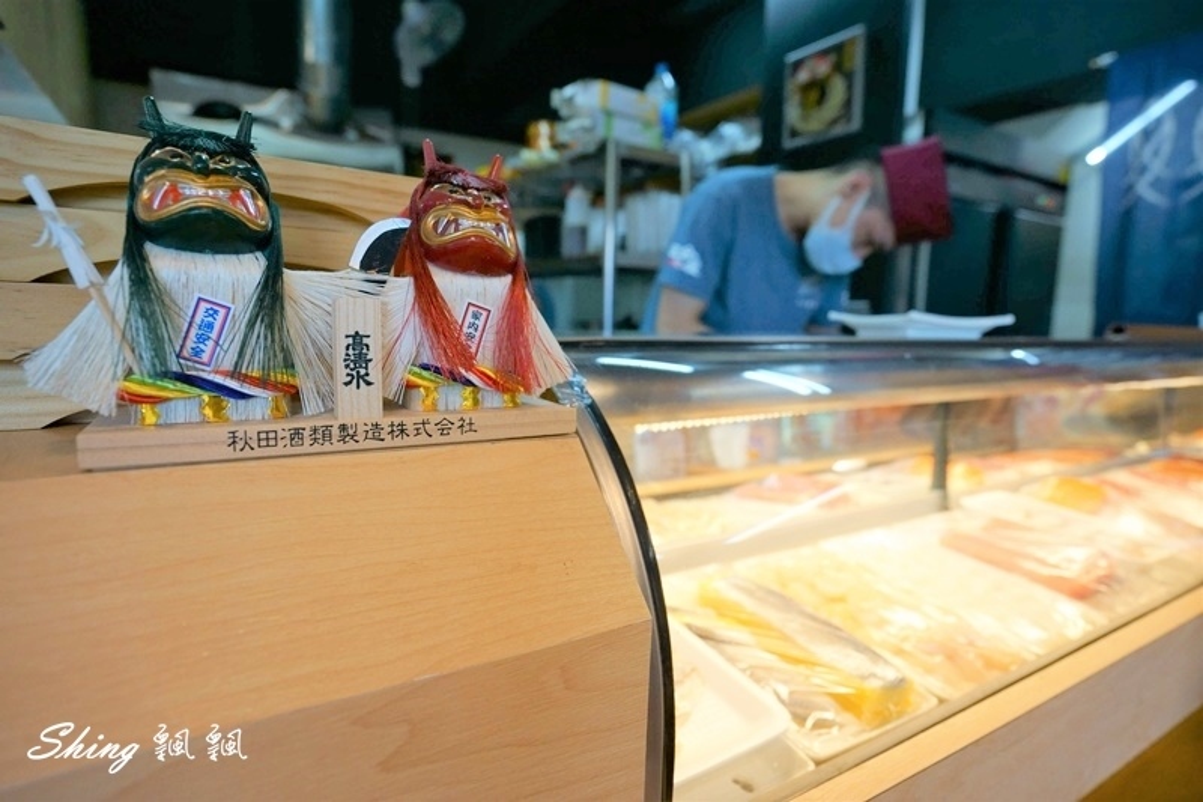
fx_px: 601
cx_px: 602
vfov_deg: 67.4
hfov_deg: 90.0
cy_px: 401
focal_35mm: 18
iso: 1000
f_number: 5
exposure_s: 1/200
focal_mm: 18
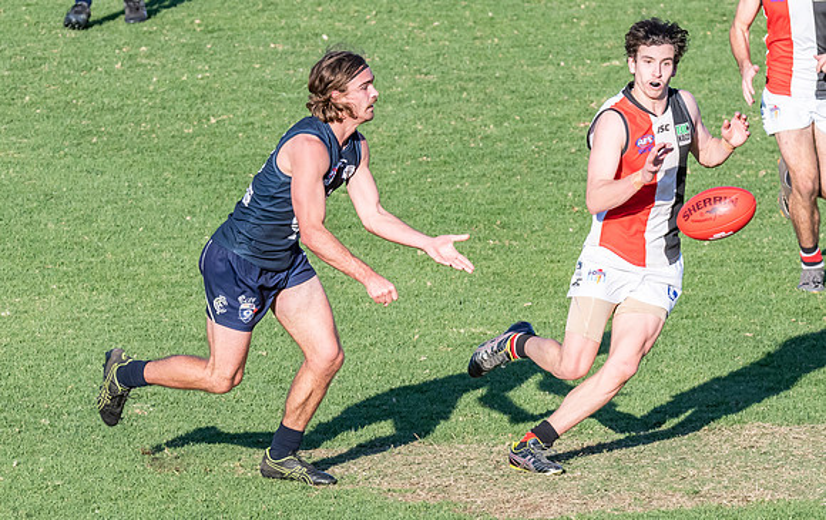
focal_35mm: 578
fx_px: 13044
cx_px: 312
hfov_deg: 3.6
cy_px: 325
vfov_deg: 2.3
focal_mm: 280
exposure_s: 1/1600
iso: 800
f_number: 10
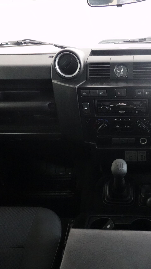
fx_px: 270
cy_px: 134
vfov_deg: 52.8
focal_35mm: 38
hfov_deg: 30.0
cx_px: 134
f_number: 2.8
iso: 4000
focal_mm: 9
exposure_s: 1/30
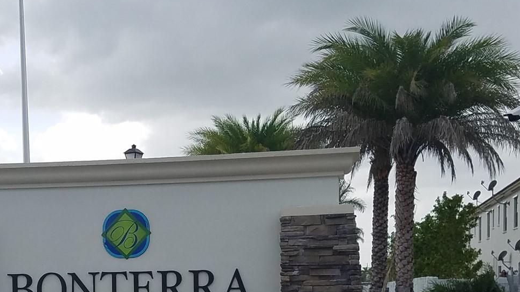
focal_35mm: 47
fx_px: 648
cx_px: 128
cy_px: 308
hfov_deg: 42.4
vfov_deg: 24.0
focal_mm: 4.2
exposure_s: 1/1504
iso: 50
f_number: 1.7
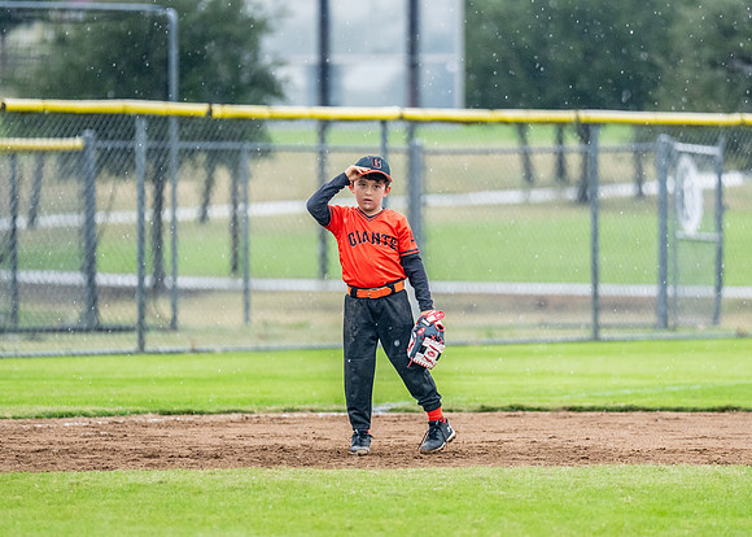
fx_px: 7215
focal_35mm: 338
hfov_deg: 6.0
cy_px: 281
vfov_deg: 4.3
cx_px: 389
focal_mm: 200
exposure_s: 1/1000
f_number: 2.8
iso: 1600
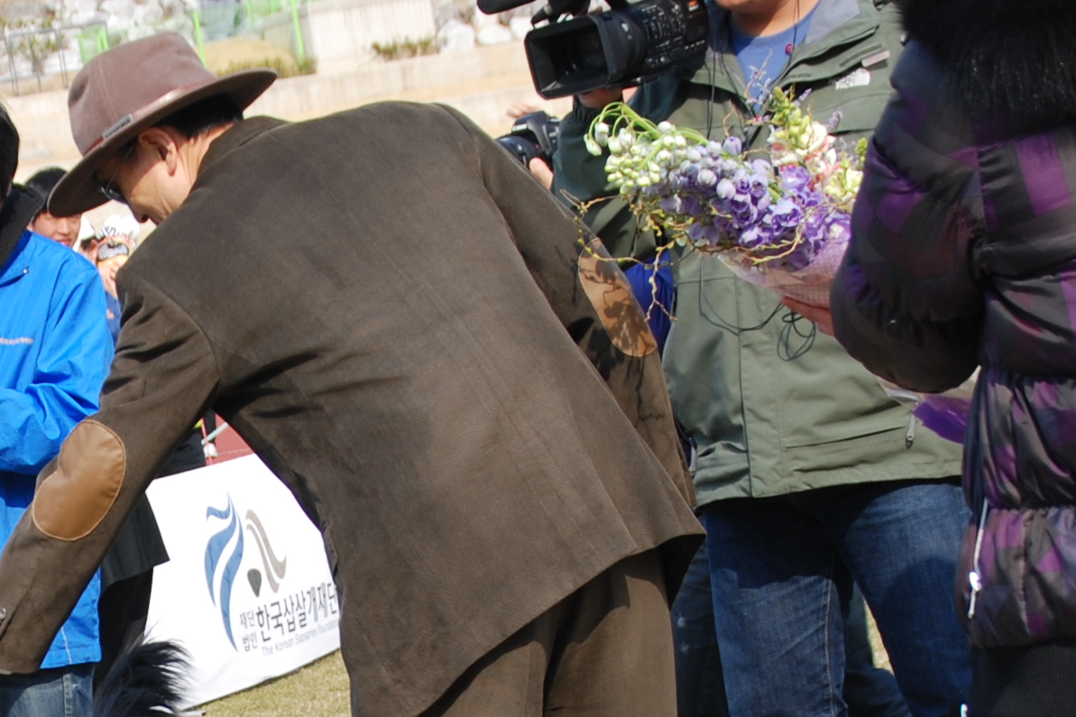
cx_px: 59
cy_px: 866
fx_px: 5099
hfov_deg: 11.9
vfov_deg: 8.0
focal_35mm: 171
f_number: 8
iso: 125
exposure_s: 1/250
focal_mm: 35
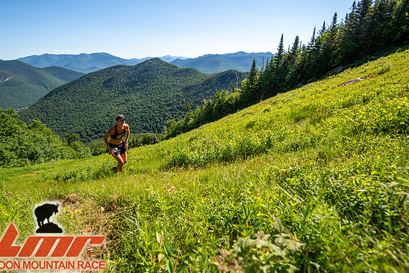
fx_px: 204
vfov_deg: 67.3
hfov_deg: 90.0
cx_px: 196
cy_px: 144
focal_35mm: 18
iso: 100
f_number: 5
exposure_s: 1/500
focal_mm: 17
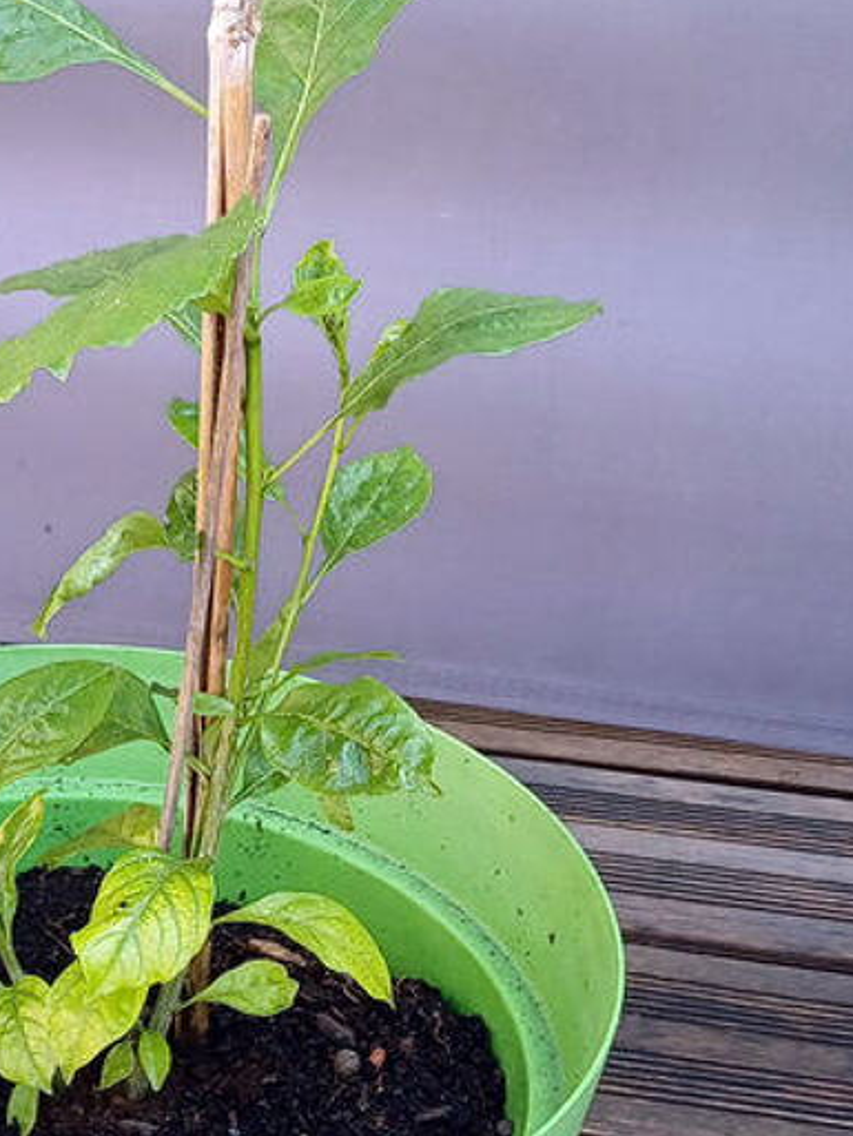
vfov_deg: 29.8
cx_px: 131
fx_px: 2135
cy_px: 488
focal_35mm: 65
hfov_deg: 22.2
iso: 80
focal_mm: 4.65
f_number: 1.8
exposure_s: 1/100
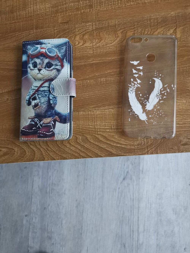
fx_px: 198
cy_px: 126
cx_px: 95
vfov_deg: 65.3
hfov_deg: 51.4
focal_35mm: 27
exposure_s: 1/25
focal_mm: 5.58
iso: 800
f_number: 1.8
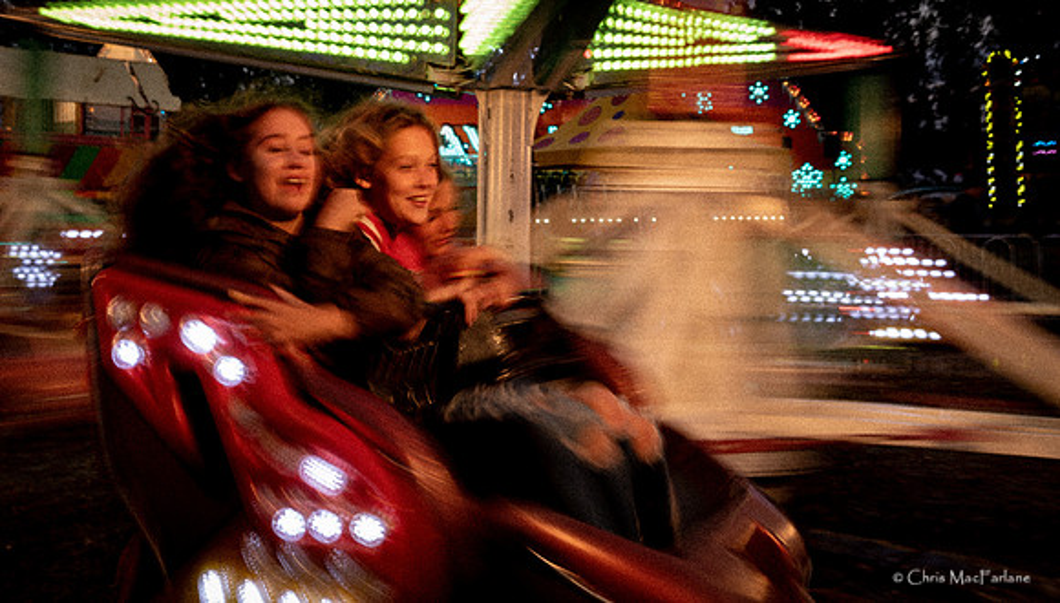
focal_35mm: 45
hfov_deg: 45.6
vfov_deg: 26.7
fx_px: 1261
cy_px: 173
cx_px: 486
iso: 100
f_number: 5.6
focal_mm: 35
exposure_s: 1/10
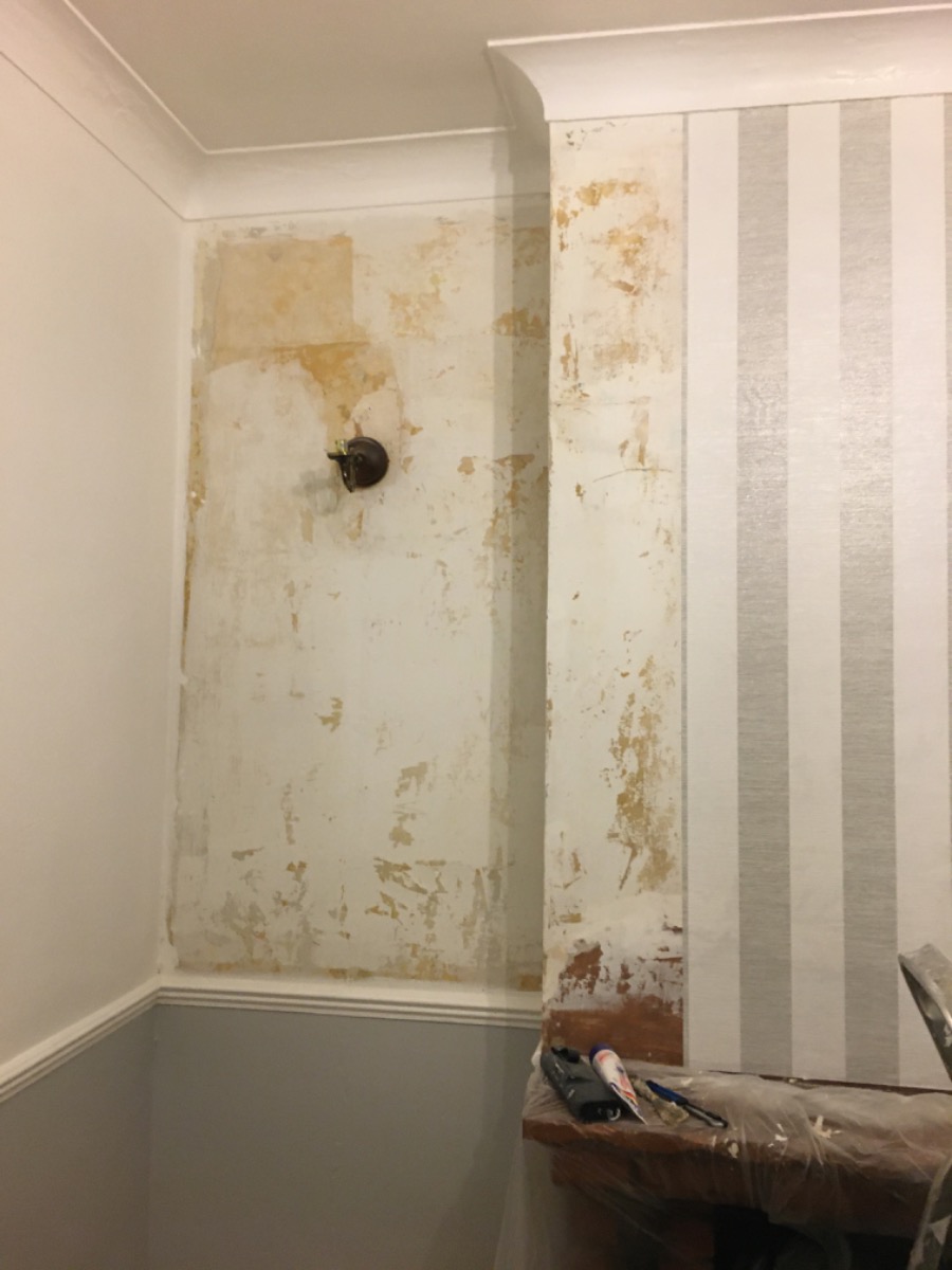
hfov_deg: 48.2
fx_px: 1063
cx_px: 476
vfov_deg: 61.7
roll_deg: -1.5
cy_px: 635
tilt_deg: +4.4
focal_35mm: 29
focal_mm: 4.15
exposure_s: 1/33
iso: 160
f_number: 2.2
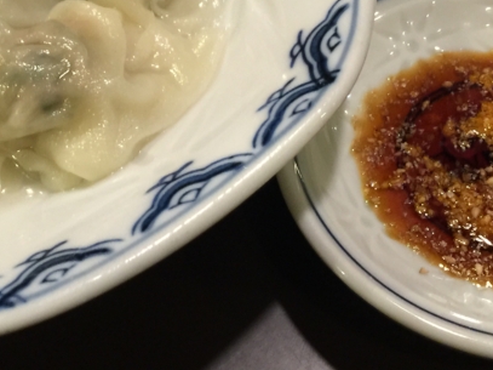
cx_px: 223
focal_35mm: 73
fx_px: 1039
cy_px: 62
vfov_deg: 19.9
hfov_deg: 26.7
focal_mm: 4.15
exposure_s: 1/8
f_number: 2.2
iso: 125
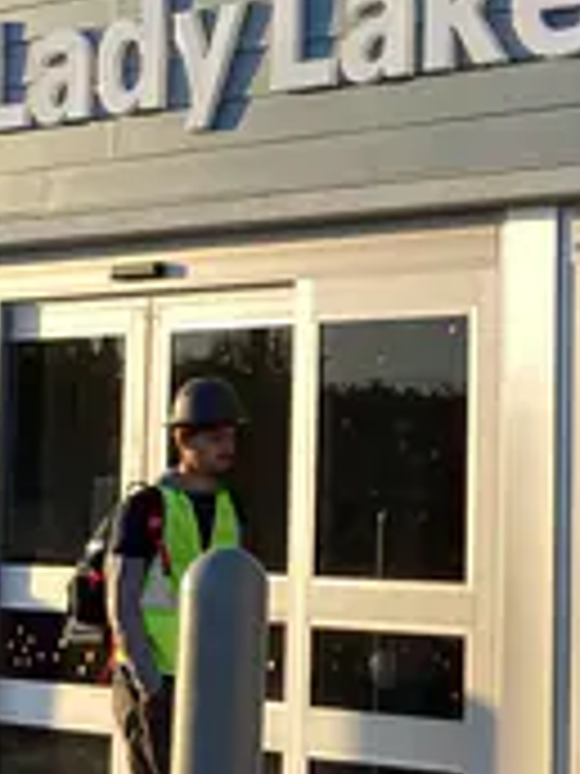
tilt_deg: +7.3
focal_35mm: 90
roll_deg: -1.3
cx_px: 591
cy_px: 248
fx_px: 2011
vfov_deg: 21.7
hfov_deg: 16.1
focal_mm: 3.3
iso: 25
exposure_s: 1/350
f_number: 2.4
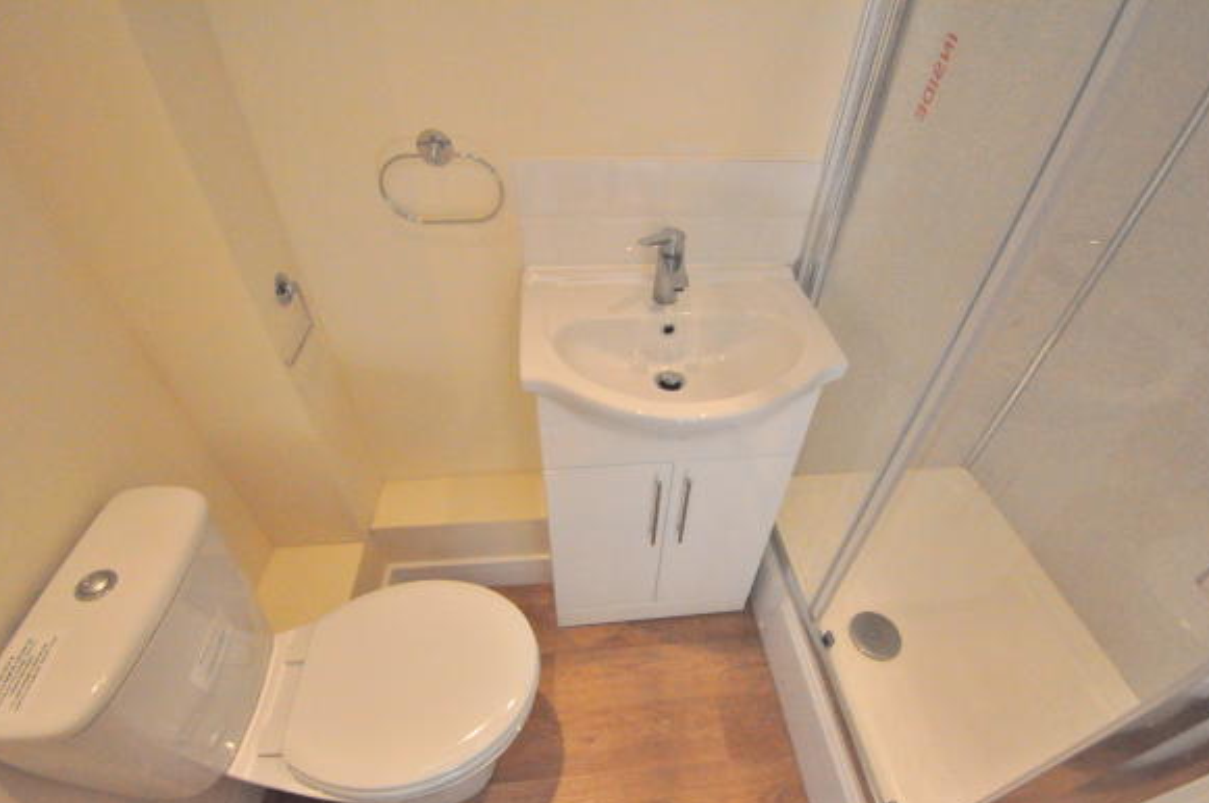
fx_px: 537
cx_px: 620
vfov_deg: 73.5
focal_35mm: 16
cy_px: 426
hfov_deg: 96.8
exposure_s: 1/320
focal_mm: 10
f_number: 9
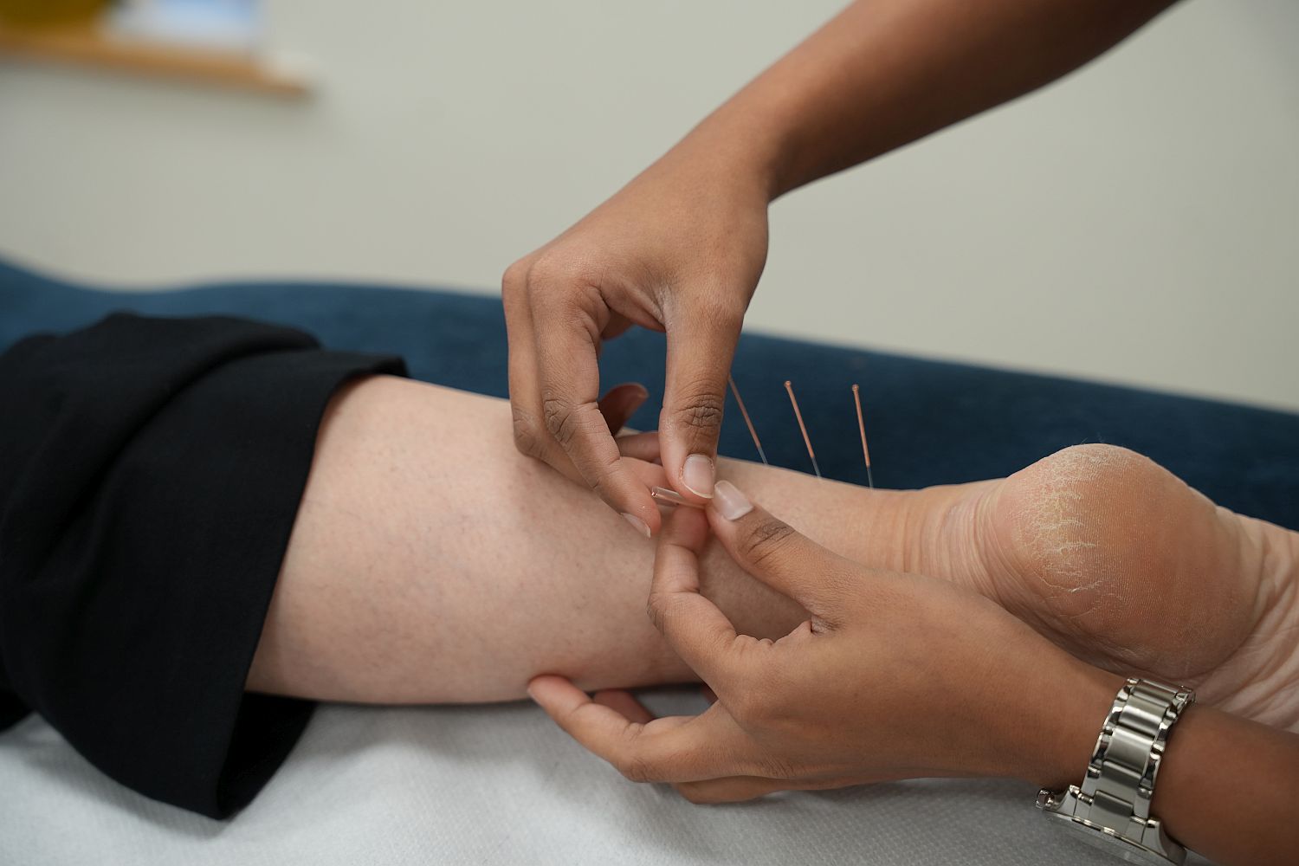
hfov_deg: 37.9
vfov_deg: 25.8
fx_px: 1894
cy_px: 433
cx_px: 650
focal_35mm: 52
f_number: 4
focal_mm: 52.5
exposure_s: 1/160
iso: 800
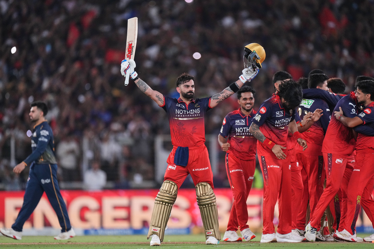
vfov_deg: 2.3
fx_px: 6231
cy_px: 124
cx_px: 187
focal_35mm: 600
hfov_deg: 3.4
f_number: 4
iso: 4000
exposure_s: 1/2000
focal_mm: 600
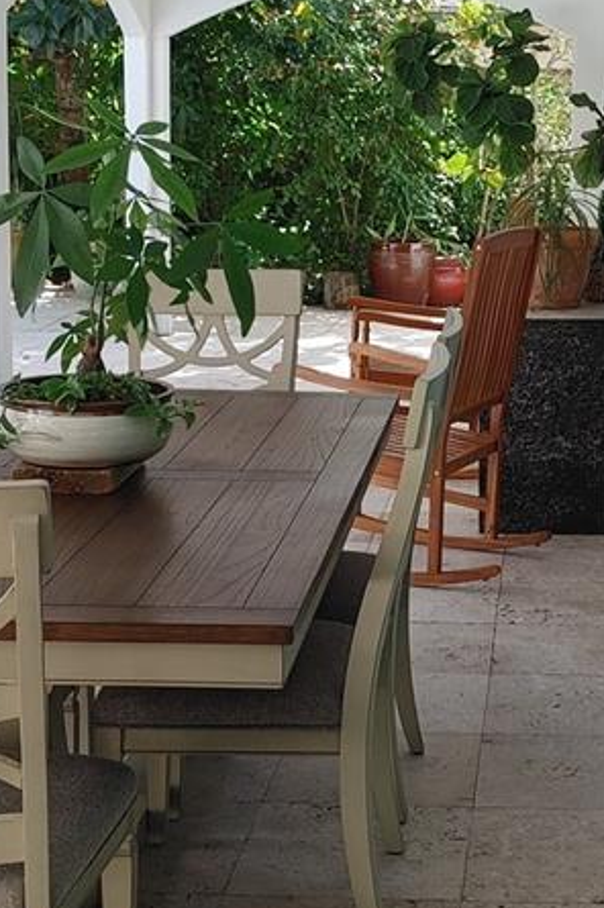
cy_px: 400
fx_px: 1840
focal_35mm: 73
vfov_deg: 27.7
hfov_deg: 18.4
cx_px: 516
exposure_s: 1/246
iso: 50
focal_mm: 4.81
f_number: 1.8
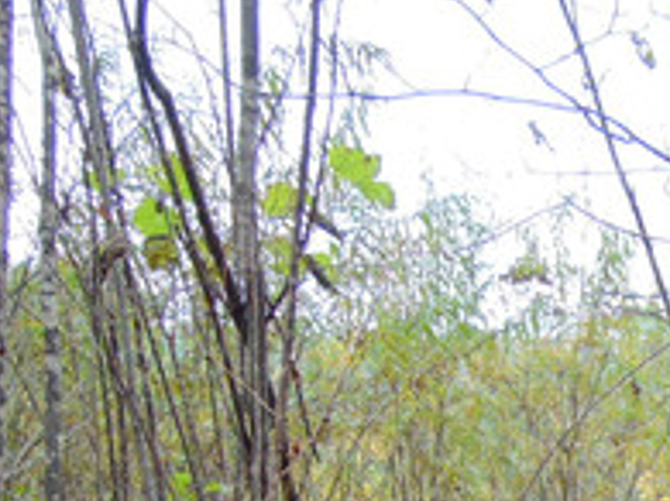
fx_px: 1586
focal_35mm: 82
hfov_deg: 22.8
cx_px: 680
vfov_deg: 16.4
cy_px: 755
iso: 80
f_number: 3
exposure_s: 1/40
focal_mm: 4.5
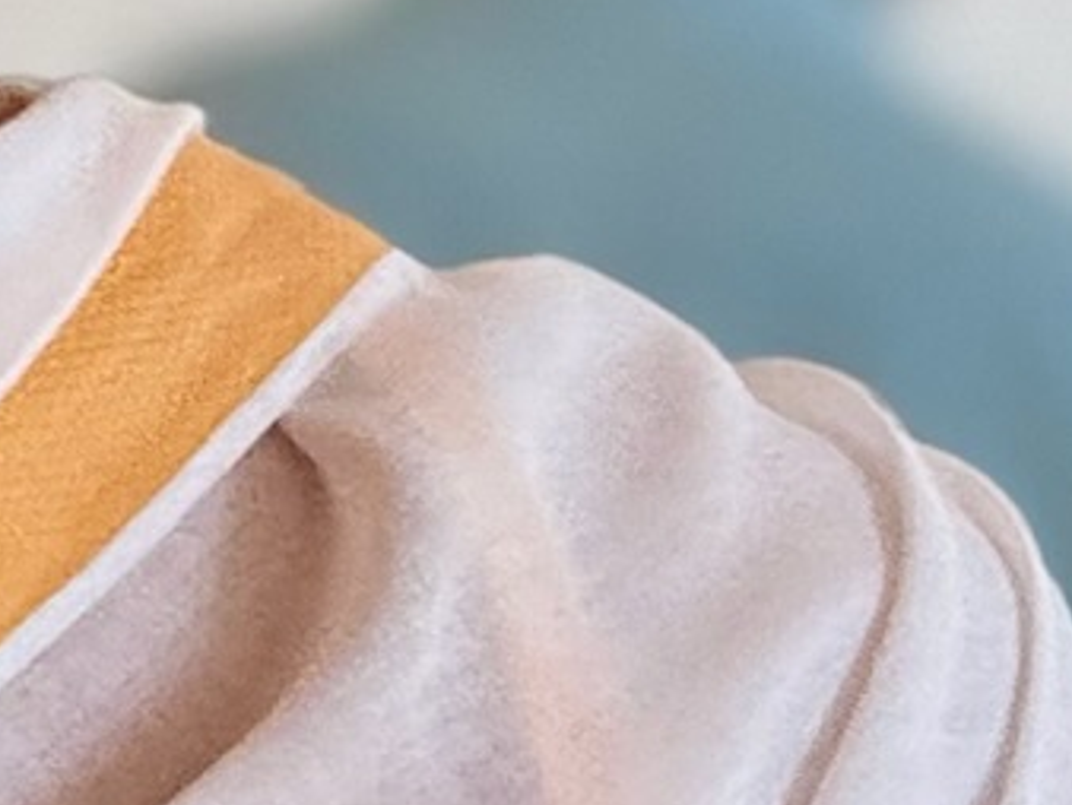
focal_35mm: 727
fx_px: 22530
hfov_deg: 2.7
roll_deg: -1.2
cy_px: 374
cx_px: -152
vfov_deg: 2.0
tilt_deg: -1.5
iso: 250
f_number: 2.8
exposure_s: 1/50
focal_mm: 15.66
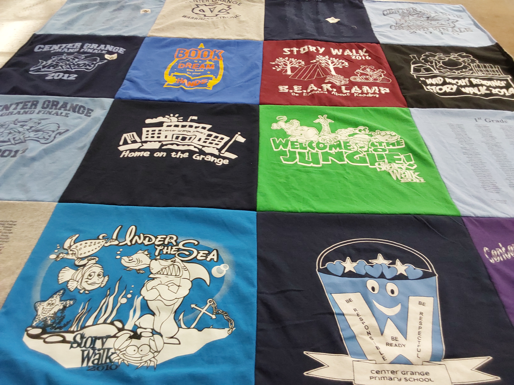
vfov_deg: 49.7
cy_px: 192
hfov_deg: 63.4
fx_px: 416
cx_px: 257
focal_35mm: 28
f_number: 1.9
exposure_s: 1/60
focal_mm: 2.91
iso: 160
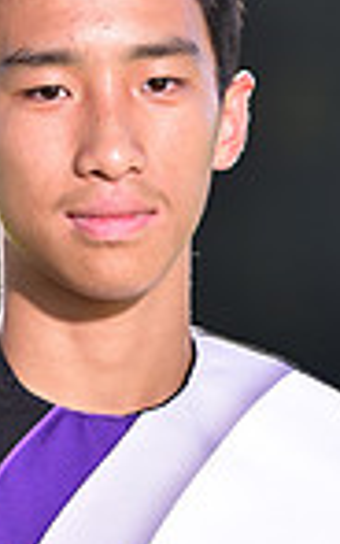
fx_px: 11923
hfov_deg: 1.6
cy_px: 696
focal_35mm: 805
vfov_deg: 2.6
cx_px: 124
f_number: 4.5
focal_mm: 200
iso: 100
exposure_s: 1/250
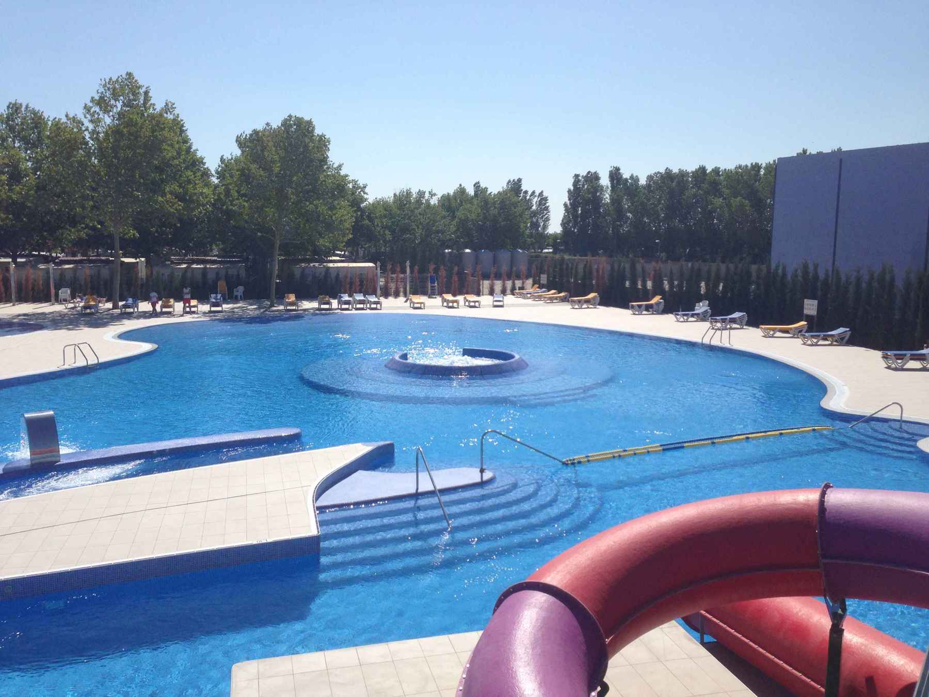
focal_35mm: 33
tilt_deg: -7.1
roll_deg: +0.1
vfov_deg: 42.9
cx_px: 464
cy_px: 348
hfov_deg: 55.4
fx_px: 886
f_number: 2.4
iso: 50
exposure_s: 1/3195
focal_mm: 4.12
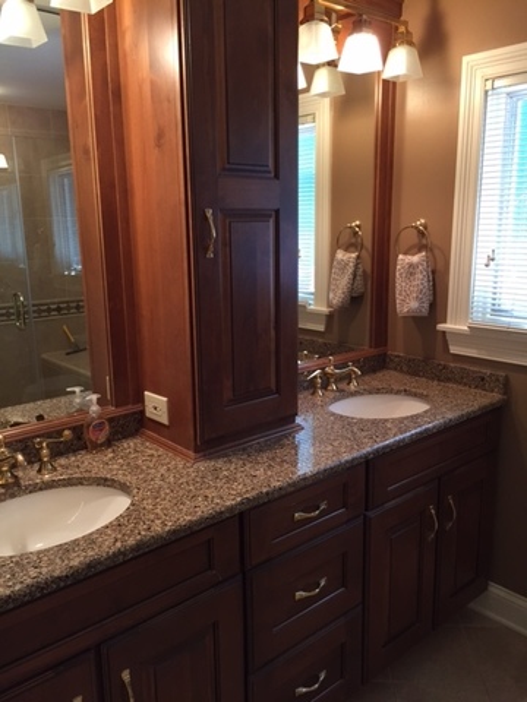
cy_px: 351
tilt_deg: -10.5
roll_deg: +0.8
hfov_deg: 48.2
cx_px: 264
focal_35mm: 29
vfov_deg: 61.7
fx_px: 589
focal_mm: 4.15
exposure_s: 1/30
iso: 125
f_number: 2.2
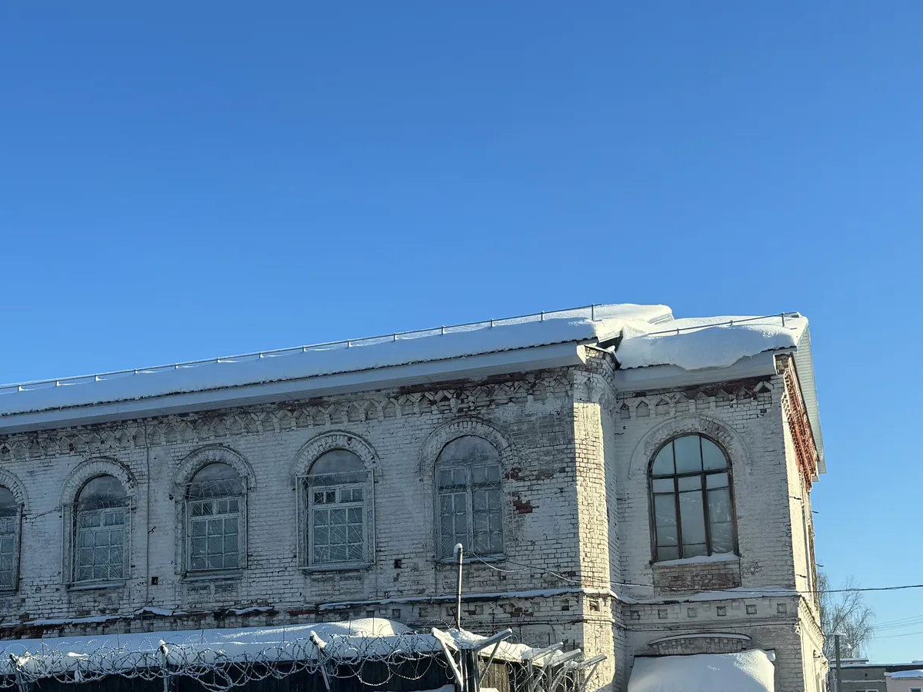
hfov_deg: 39.4
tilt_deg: +11.7
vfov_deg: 29.8
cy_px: 514
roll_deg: +1.6
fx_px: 1280
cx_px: 353
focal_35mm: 48
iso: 80
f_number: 1.78
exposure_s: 1/1818
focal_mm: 6.86
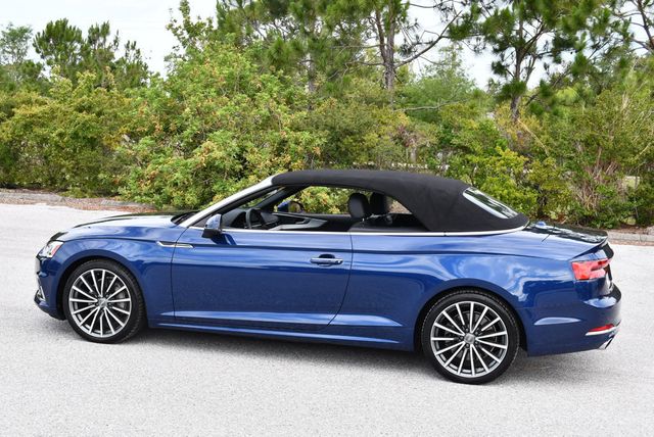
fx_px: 873
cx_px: 327
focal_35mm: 48
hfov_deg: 41.1
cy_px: 218
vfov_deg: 28.1
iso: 200
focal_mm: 24
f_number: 5.6
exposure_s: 1/250
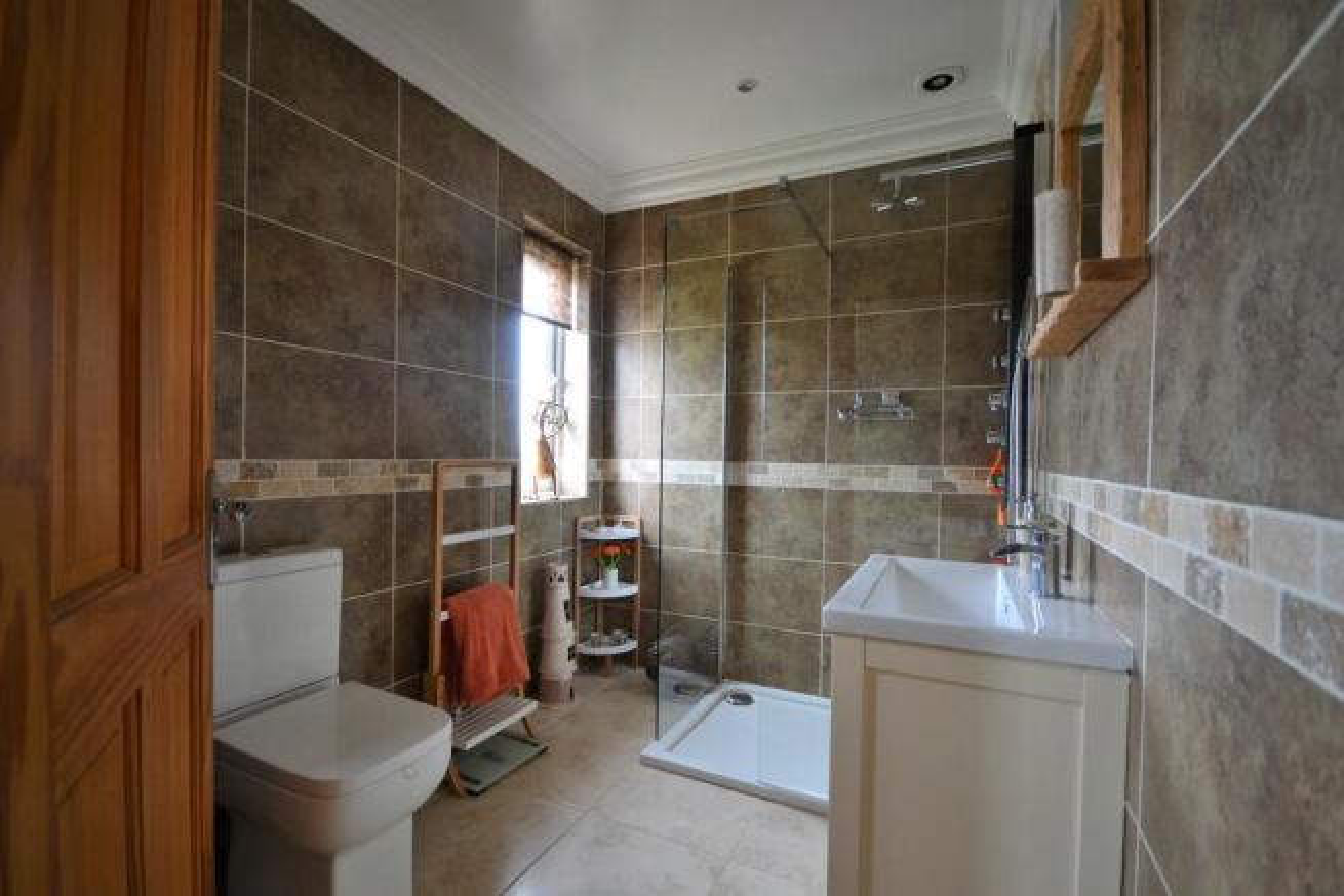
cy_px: 448
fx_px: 560
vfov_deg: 77.4
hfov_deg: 100.4
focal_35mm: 15
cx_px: 672
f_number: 4
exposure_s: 1/60
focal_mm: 10
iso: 720
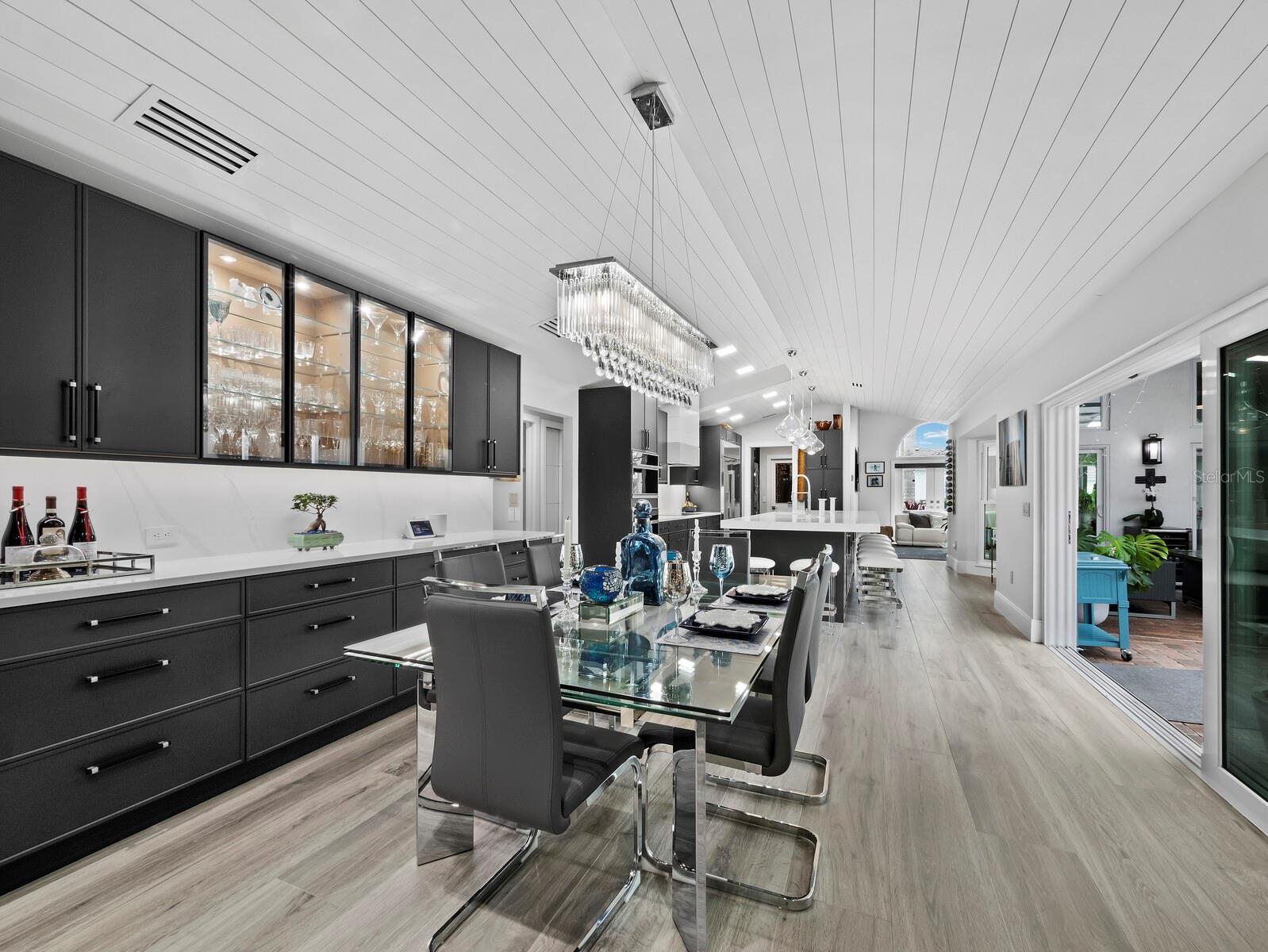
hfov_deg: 102.0
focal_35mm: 14
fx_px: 513
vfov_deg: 85.7
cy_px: 476
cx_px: 634
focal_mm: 7
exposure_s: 1/3
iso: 400
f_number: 11
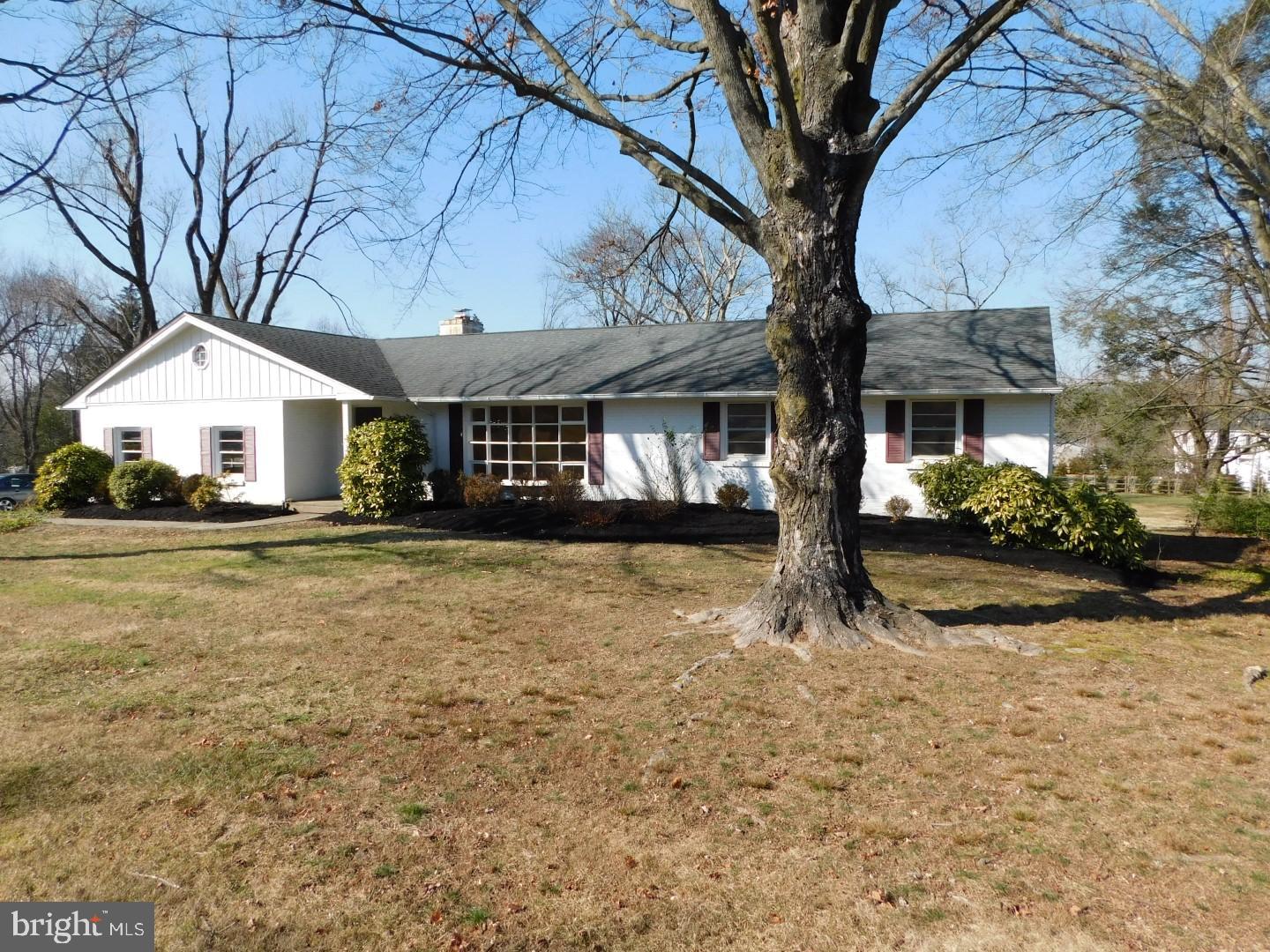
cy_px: 476
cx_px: 635
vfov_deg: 58.9
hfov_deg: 73.9
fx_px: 844
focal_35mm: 23
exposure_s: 1/1250
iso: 125
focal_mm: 4
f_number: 3
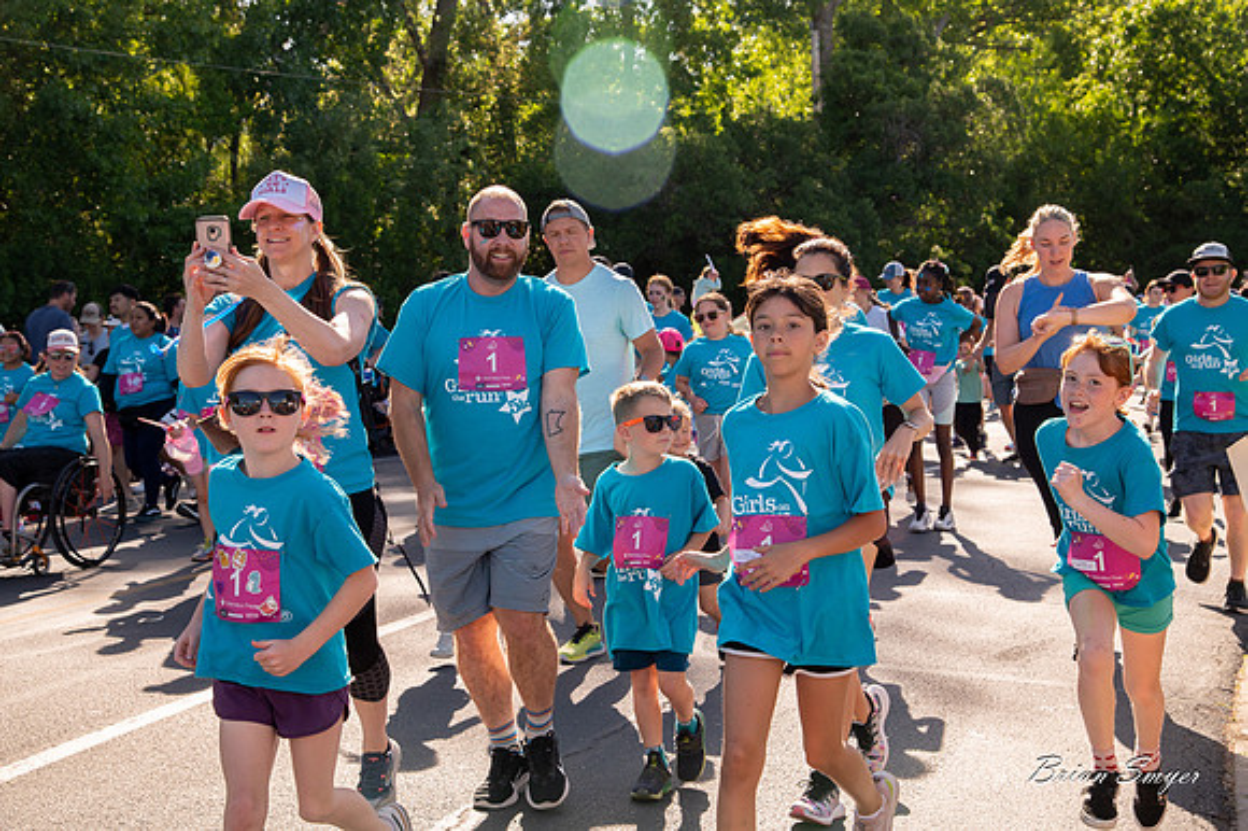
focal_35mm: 59
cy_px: 415
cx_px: 621
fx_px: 2027
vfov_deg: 23.2
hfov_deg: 34.2
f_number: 8
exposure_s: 1/1000
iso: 800
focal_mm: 58
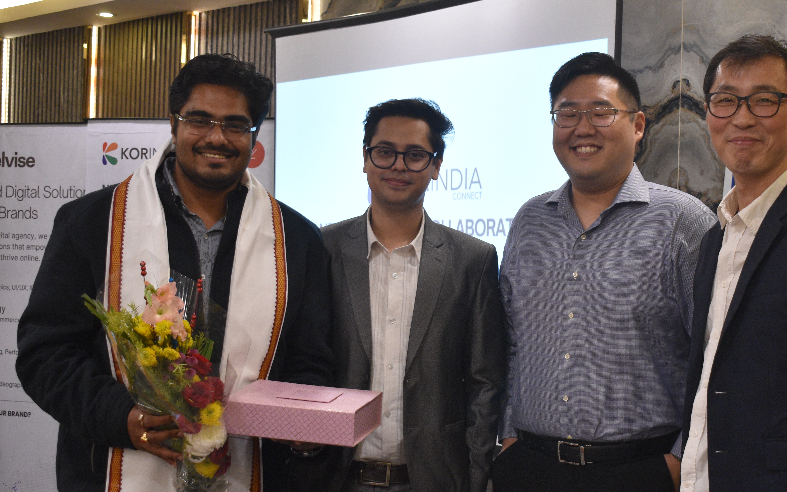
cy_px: 297
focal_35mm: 67
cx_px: 512
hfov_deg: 30.6
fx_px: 1431
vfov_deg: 19.5
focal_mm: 31
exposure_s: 1/125
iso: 1400
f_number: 4.2
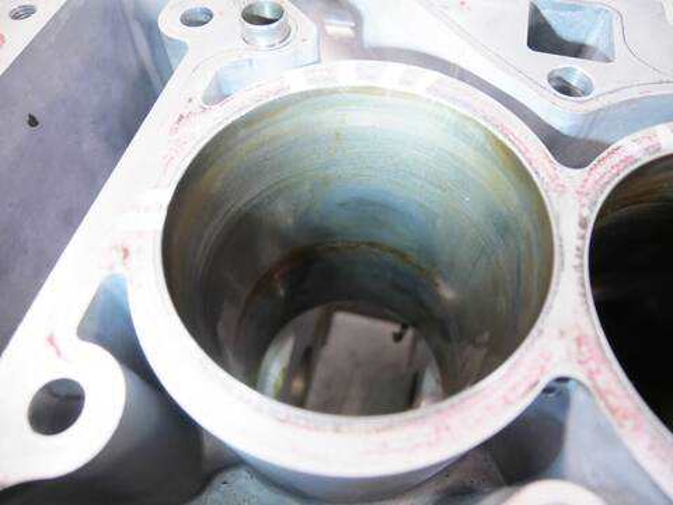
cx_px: 336
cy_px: 252
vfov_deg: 56.8
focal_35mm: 24
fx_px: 467
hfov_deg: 71.6
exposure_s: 1/60
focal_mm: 12
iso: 500
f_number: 3.5
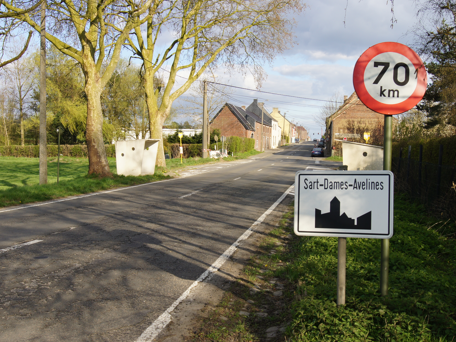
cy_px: 168
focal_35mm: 43
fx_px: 566
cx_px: 245
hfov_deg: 43.8
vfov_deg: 33.6
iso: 100
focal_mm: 26
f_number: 13
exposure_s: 1/60
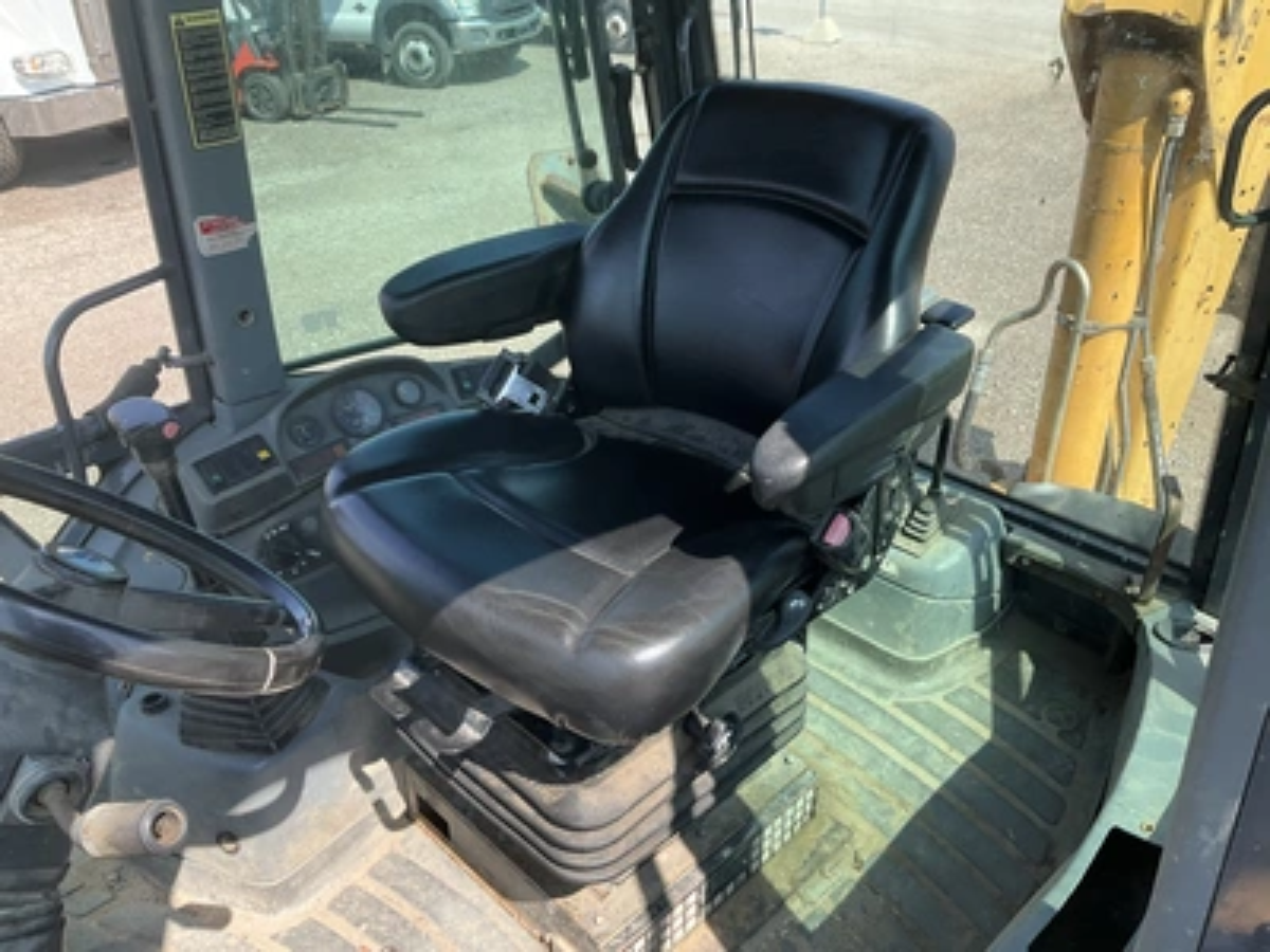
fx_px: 1064
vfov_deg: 48.2
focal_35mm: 29
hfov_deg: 61.7
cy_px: 476
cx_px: 635
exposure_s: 1/545
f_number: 1.8
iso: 25
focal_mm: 3
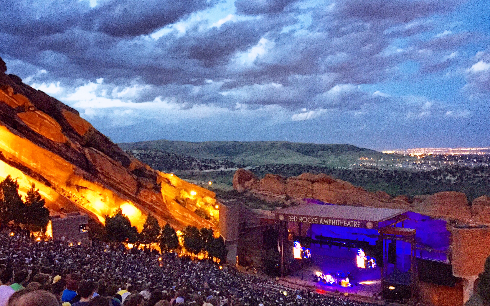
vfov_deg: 40.5
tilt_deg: -3.0
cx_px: 244
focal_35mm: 31
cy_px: 170
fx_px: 414
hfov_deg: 61.2
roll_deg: +2.1
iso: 320
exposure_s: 1/4
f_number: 2.2
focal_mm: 4.15
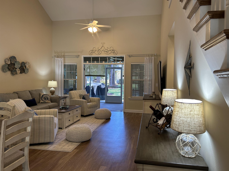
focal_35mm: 26
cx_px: 114
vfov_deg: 53.1
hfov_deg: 67.3
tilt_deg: -1.7
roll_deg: -0.5
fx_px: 172
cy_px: 86
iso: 100
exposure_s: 1/120
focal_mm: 5.7
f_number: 1.5
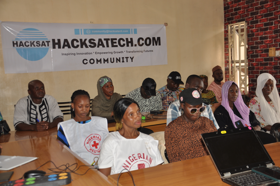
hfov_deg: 46.4
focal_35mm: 42
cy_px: 93
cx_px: 140
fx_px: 326
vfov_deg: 31.8
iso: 200
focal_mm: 28
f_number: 4
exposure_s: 1/60
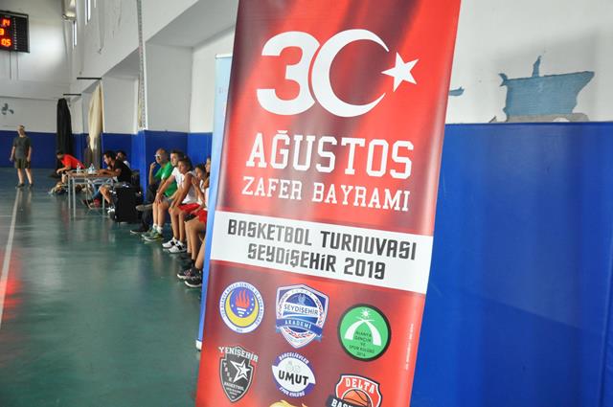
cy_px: 204
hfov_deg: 57.3
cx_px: 306
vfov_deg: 39.9
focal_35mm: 33
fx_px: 561
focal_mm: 22
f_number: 3.8
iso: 800
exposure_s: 1/60
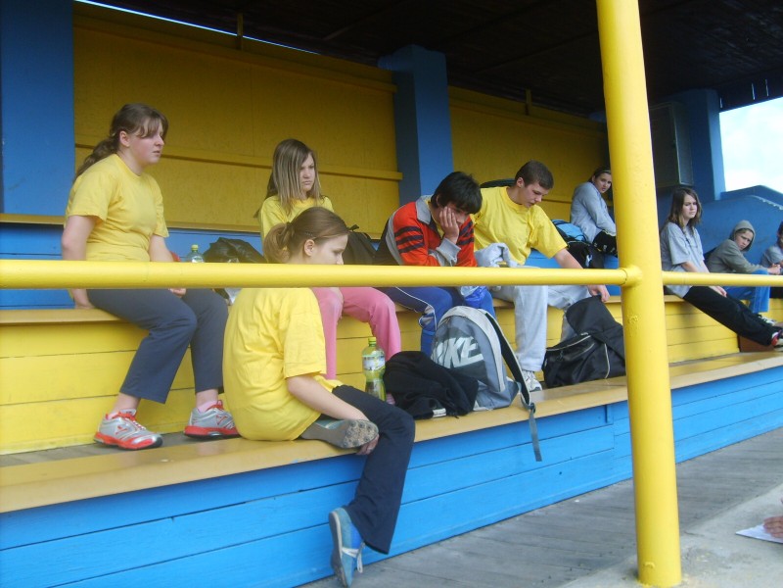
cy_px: 294
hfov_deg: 52.6
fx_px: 792
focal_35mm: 35
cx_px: 392
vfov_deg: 40.7
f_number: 2.8
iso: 50
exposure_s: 1/350
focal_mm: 5.8
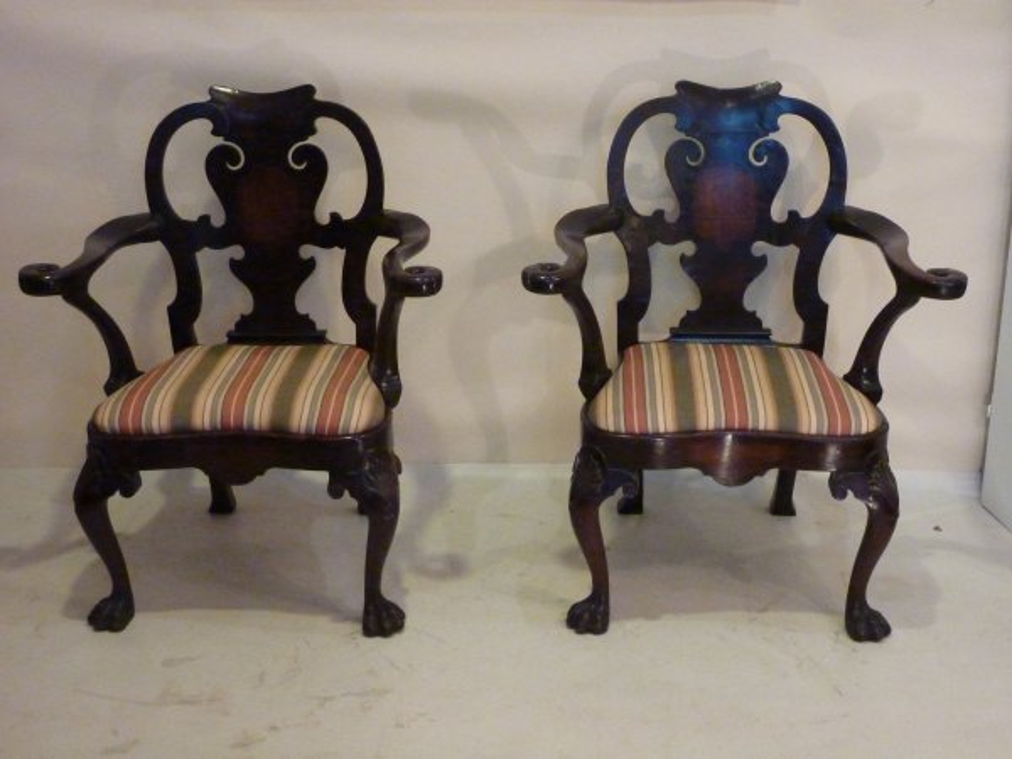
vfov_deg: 28.0
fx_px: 1520
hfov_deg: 36.8
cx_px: 506
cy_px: 380
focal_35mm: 52
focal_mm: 8.5
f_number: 3.8
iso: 800
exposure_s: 1/50
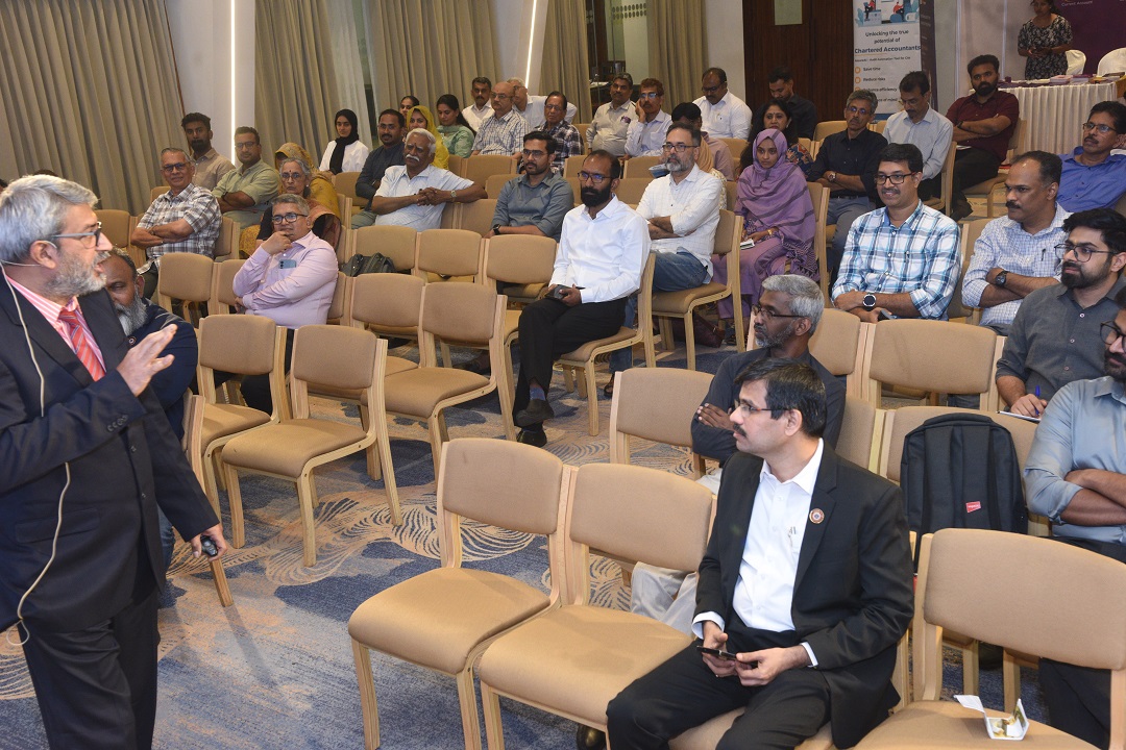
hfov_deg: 42.7
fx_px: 1439
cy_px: 375
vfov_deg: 29.2
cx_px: 563
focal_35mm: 46
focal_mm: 46
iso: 2000
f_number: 8
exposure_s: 1/100
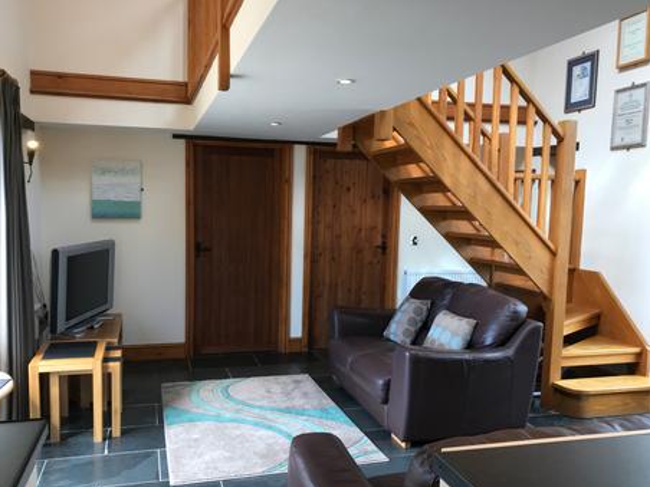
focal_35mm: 31
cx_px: 313
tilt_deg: -7.0
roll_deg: -1.7
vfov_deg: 45.4
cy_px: 268
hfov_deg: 58.3
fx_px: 582
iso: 32
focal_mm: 3.99
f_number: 1.8
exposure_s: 1/100
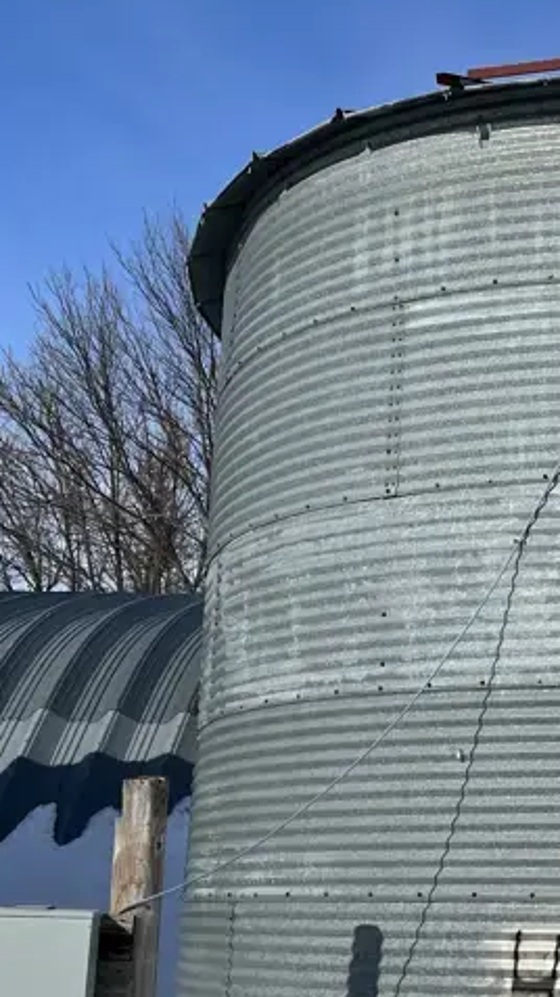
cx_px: 752
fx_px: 1506
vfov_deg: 36.1
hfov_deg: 19.3
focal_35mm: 57
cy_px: 692
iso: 50
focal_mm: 5.7
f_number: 1.5
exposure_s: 1/11364
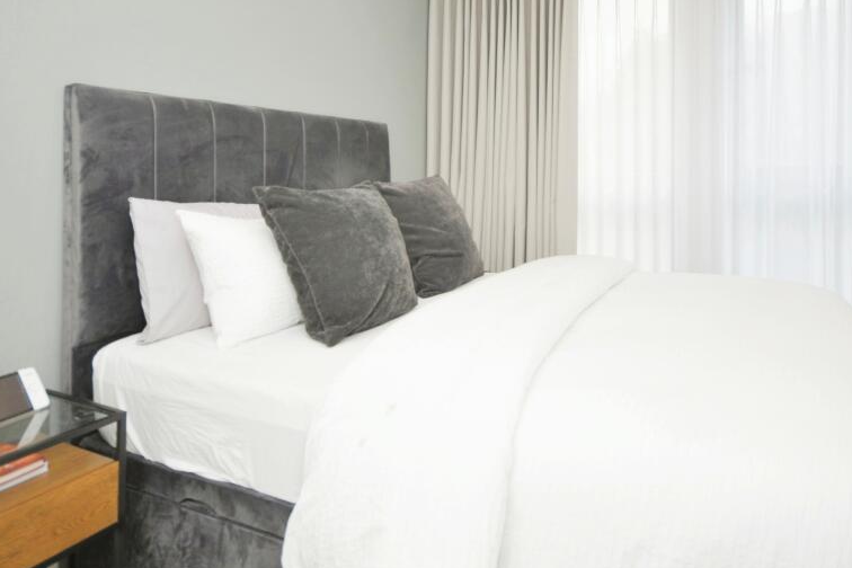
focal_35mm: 23
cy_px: 200
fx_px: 552
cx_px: 487
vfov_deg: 53.6
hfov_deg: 74.9
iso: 200
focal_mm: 11.5
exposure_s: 1/60
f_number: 5
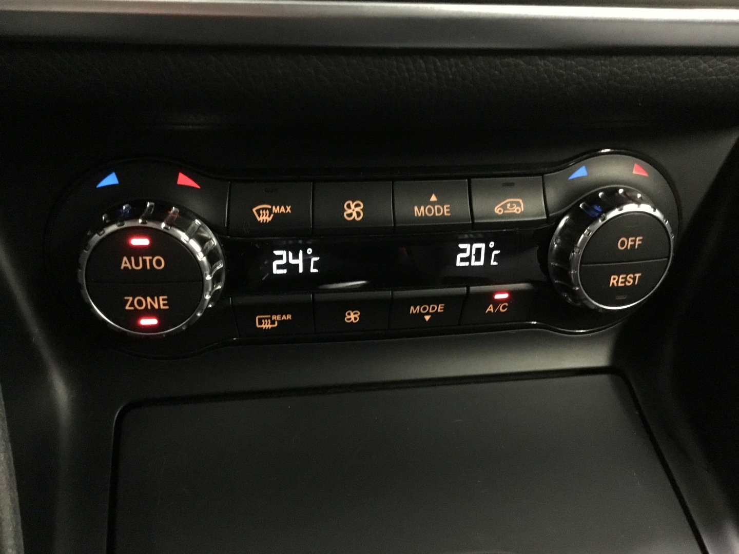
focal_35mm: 31
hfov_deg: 58.4
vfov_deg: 45.4
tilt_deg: -37.7
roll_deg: -4.1
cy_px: 277
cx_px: 370
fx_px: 662
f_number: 2.4
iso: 800
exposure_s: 1/17
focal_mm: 3.3
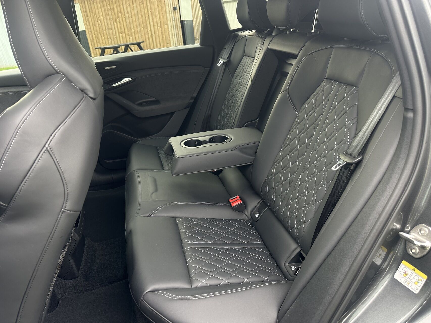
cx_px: 216
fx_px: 299
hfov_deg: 71.6
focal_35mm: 24
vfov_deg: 56.8
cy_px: 162
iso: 100
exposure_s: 1/121
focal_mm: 6.86
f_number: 1.78
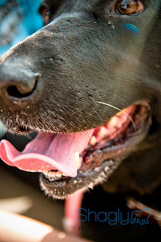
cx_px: 80
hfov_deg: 18.9
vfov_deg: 28.1
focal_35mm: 72
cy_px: 121
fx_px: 484
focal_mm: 48
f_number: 2.8
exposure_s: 1/800
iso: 400
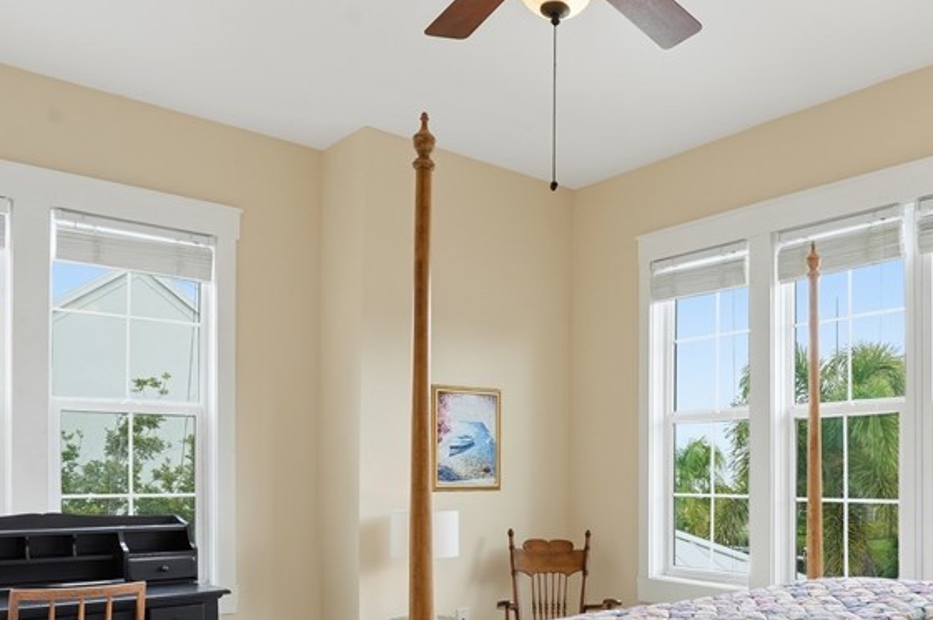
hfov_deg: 57.8
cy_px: 490
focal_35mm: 31
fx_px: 803
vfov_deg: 40.6
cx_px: 679
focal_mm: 16
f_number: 9
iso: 200
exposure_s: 1/100
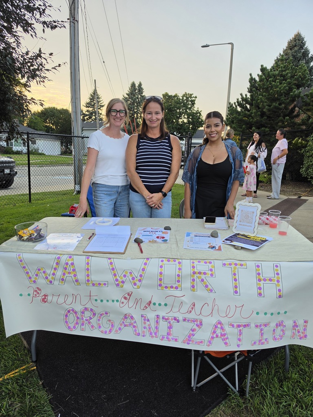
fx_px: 277
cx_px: 156
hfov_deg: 58.9
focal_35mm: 23
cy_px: 208
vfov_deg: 73.9
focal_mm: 6.5
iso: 25
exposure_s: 1/359
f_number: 1.4
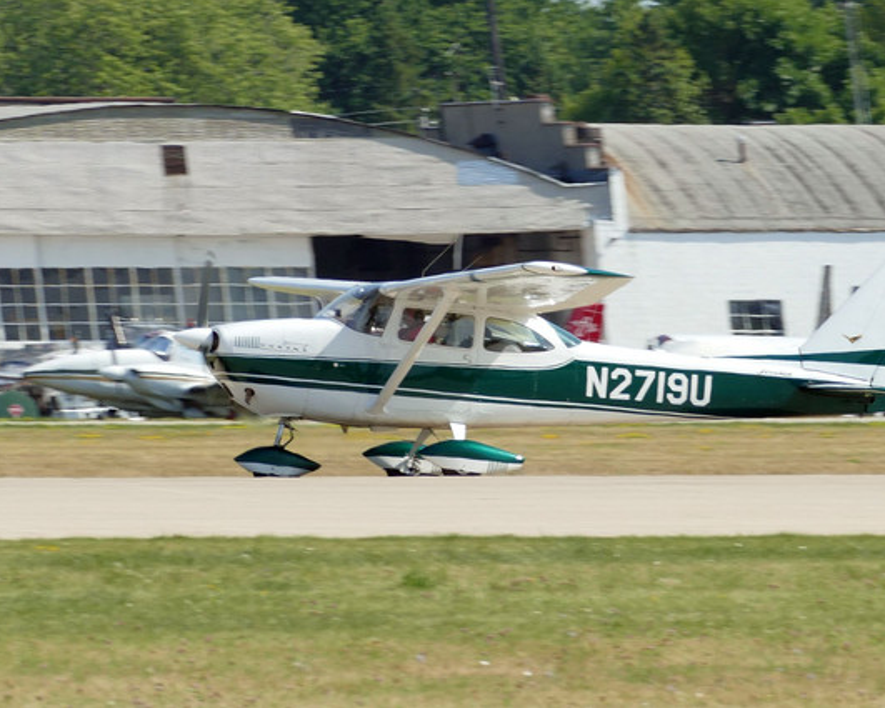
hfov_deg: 2.3
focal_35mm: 825
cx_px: 500
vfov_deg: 1.9
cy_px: 354
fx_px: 21613
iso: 125
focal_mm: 146
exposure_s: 1/500
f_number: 5.6
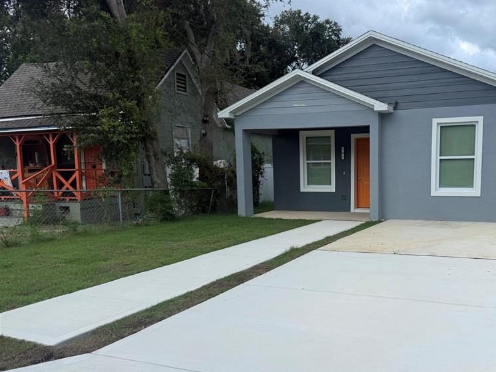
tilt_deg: -6.6
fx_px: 473
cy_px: 227
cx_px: 340
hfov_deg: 54.0
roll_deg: +0.4
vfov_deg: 42.7
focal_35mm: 33
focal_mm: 6.76
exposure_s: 1/1437
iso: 80
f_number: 1.78
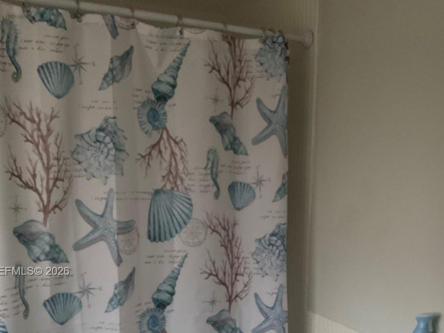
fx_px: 616
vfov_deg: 29.5
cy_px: 272
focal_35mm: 48
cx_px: 294
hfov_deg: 39.2
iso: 32
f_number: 1.8
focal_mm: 3
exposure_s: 1/60
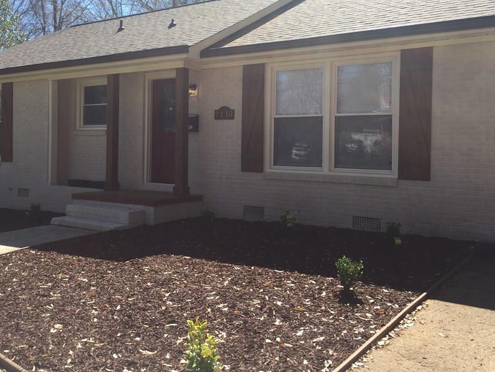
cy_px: 150
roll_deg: -0.7
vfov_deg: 39.5
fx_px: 515
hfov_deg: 51.2
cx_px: 220
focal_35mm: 36
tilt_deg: -0.5
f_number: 2.2
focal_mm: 4.15
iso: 32
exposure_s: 1/920
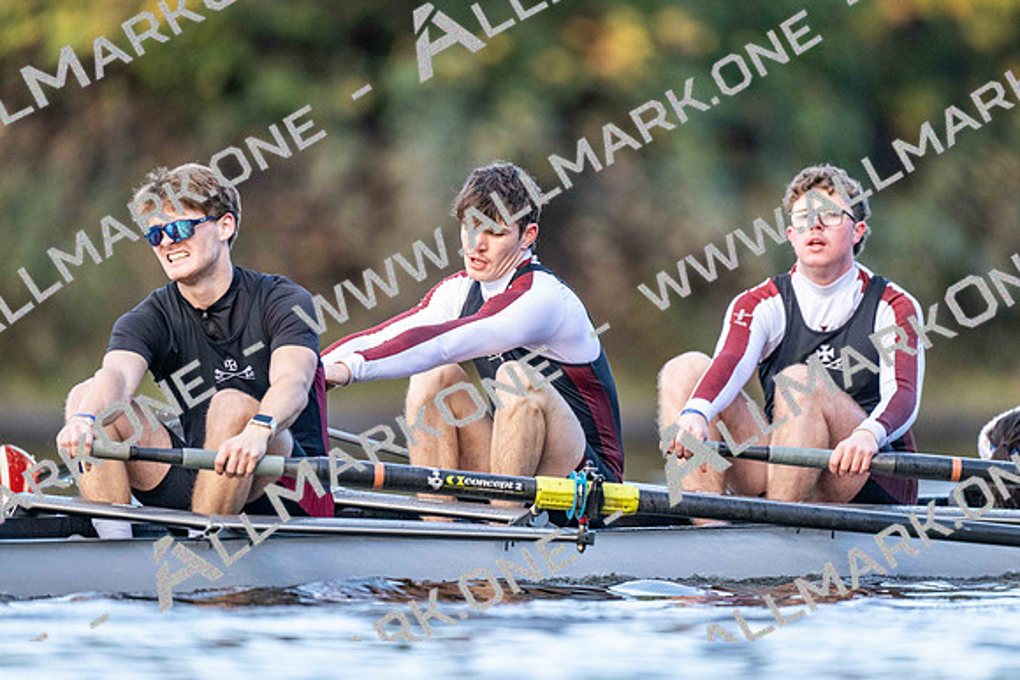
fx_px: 17003
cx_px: 510
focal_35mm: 600
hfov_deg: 3.4
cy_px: 340
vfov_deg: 2.3
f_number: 4
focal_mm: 600
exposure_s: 1/2500
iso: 4000
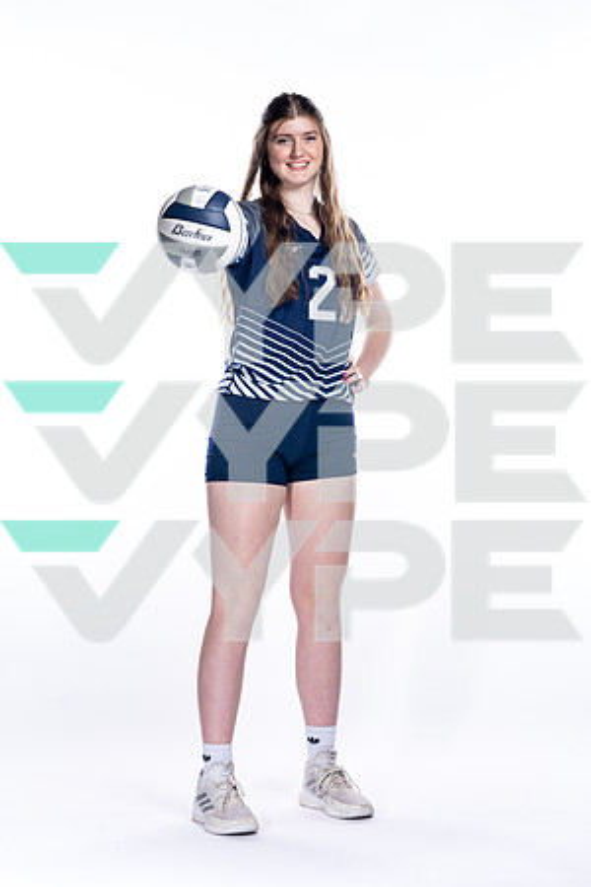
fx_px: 2536
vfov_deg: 19.8
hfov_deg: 13.3
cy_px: 444
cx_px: 296
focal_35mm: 103
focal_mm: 103
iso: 400
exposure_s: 1/250
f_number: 5.6
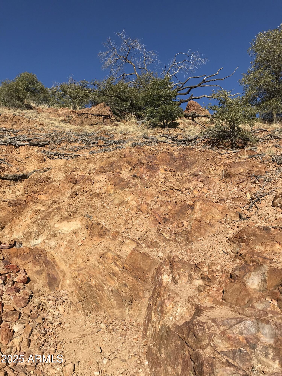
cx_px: 141
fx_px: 304
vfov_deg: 63.4
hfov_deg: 49.7
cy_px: 188
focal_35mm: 28
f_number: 1.8
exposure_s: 1/2519
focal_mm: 3.99
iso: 20
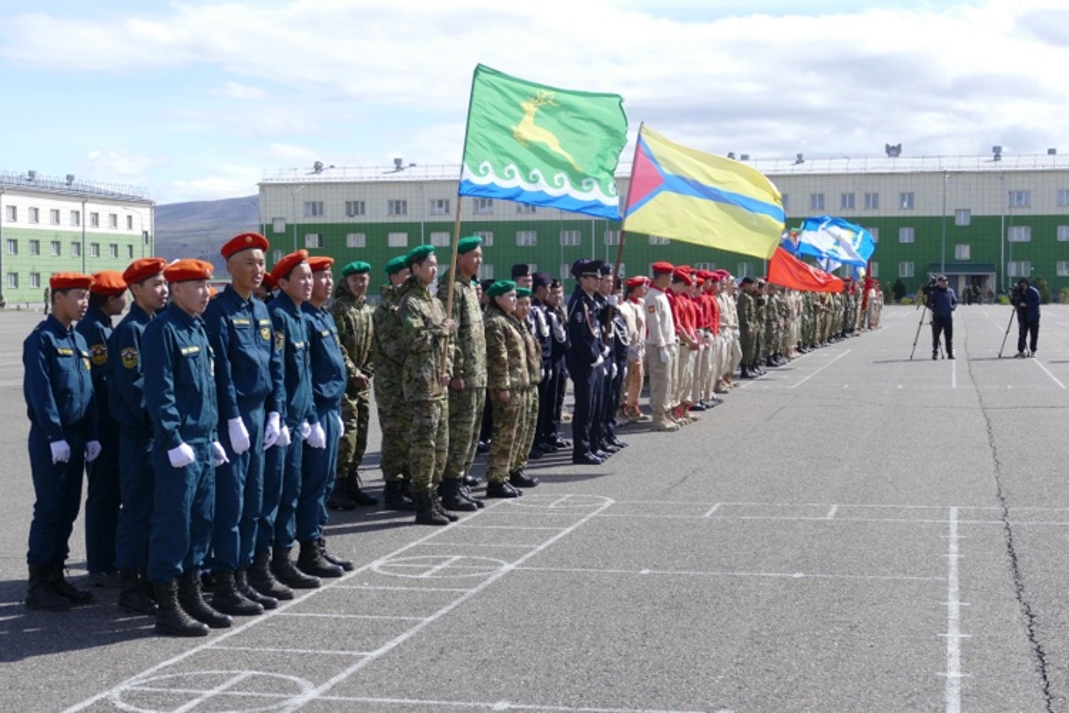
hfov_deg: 31.9
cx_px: 534
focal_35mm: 63
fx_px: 1871
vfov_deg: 21.6
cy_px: 356
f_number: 3.6
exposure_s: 1/1300
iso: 125
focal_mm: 22.94
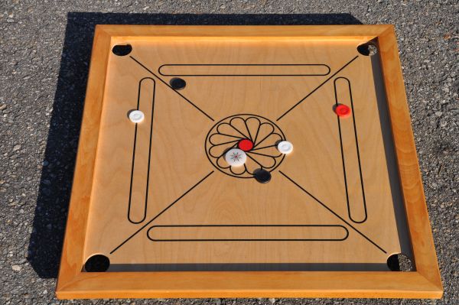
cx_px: 230
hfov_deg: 31.9
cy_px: 152
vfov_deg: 21.5
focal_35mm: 63
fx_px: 803
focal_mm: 42
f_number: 10
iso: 200
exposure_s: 1/400
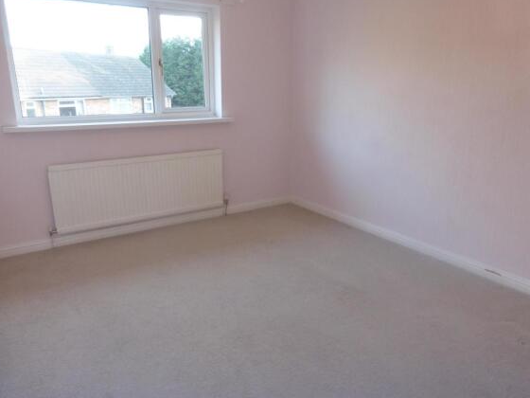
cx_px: 261
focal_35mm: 26
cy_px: 196
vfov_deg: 53.1
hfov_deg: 67.3
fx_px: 398
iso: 320
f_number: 3.3
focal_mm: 4.3
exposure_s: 1/60
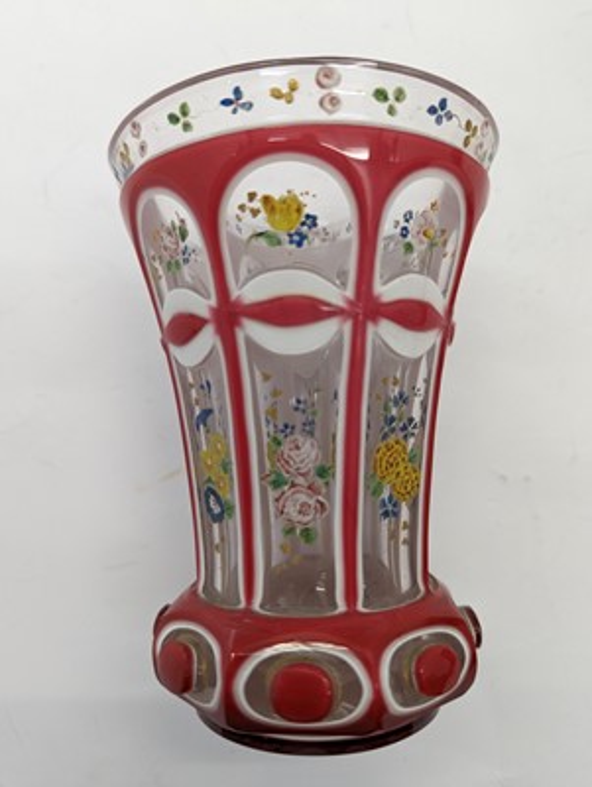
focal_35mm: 24
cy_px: 394
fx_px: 546
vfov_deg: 71.5
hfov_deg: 56.9
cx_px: 296
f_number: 1.85
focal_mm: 6.81
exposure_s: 1/143
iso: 132
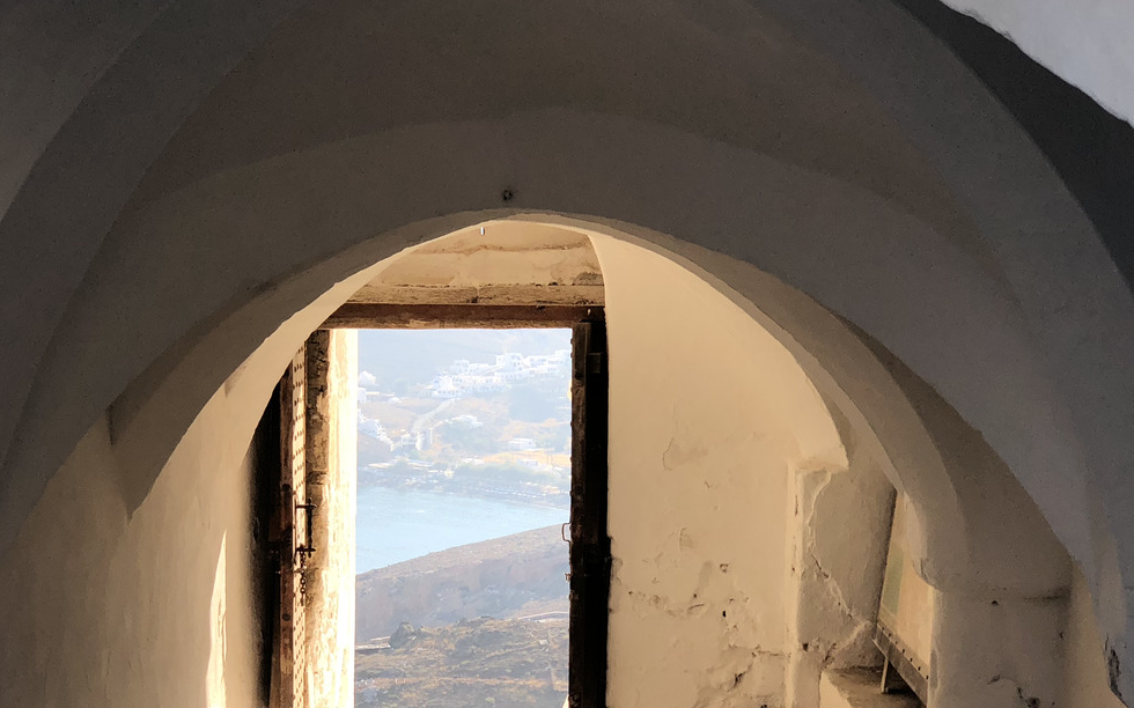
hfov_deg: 23.0
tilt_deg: -6.5
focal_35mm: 90
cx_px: 458
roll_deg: +0.7
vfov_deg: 14.4
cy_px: 559
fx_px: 2781
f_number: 2.4
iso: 16
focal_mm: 6
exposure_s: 1/470
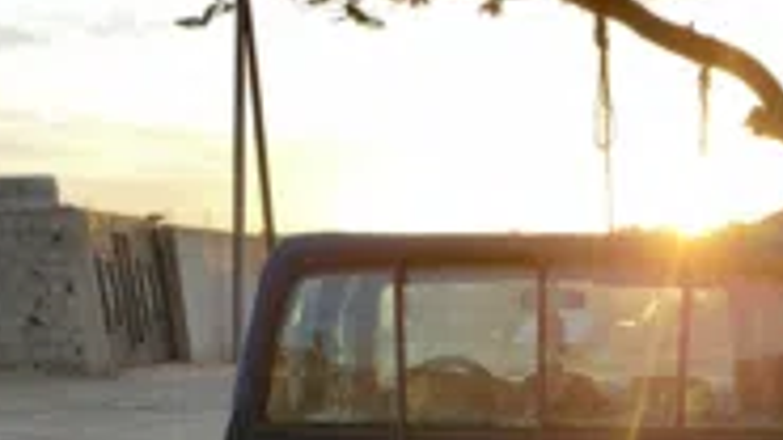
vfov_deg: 16.4
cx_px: 533
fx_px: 1225
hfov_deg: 35.1
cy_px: 833
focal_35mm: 59
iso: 50
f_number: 2
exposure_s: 1/50
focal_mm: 4.6
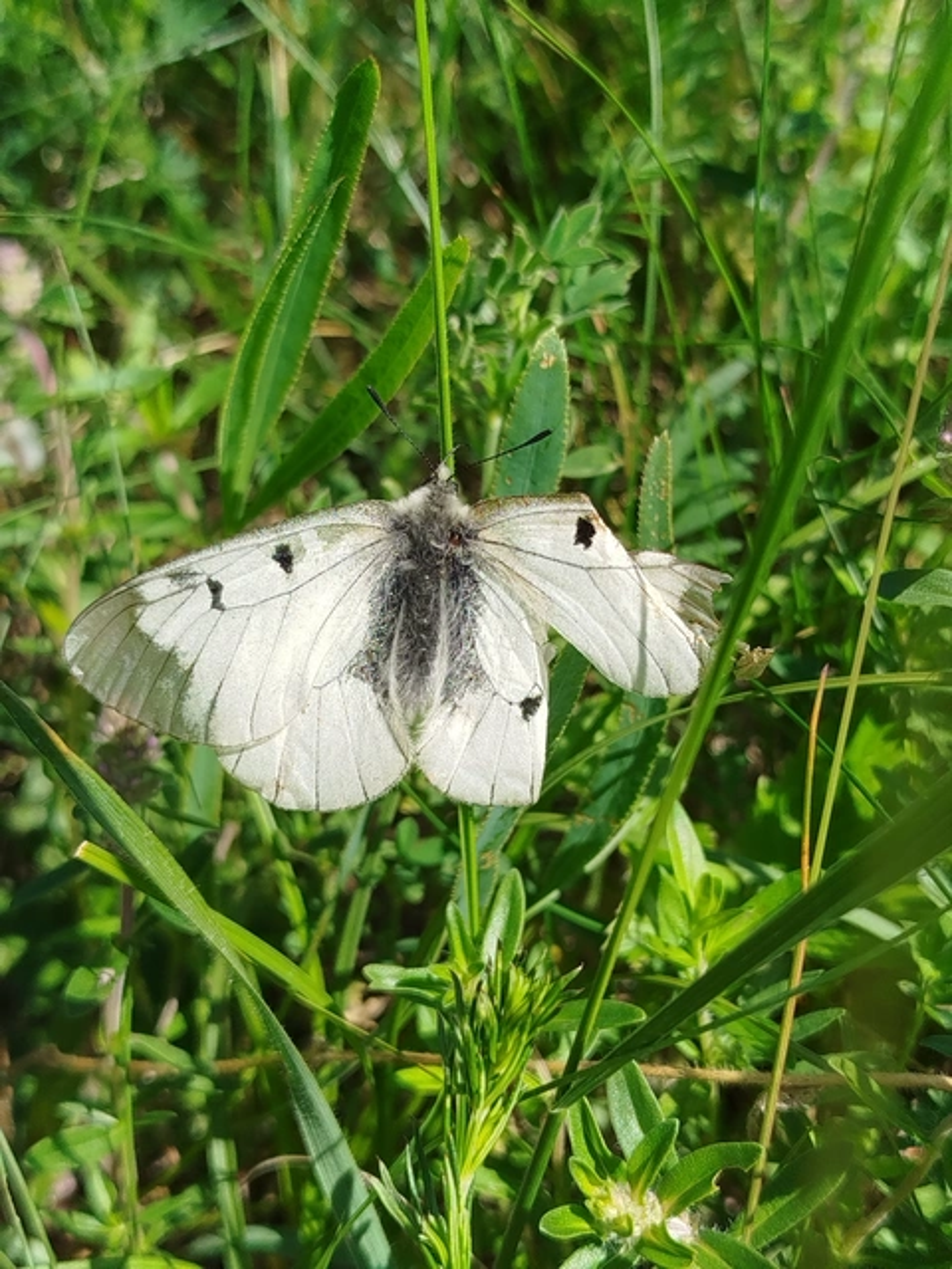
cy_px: 634
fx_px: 1943
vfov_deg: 36.2
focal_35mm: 53
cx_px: 476
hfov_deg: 27.5
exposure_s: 1/643
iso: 50
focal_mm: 5.31
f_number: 1.7
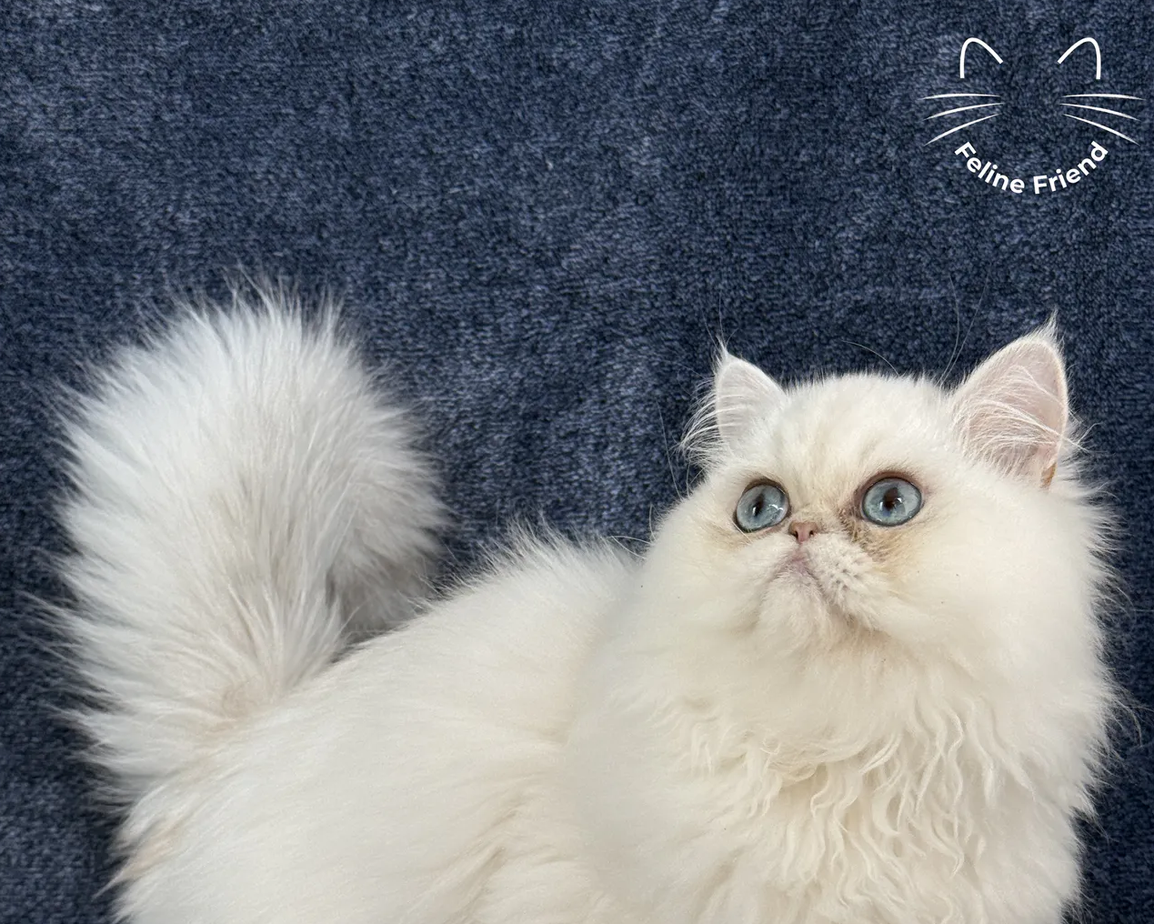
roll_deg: +3.4
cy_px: 763
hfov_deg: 30.0
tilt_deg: -1.8
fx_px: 2152
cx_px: 577
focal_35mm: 63
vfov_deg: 23.8
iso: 80
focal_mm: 6.76
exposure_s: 1/215
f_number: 1.78
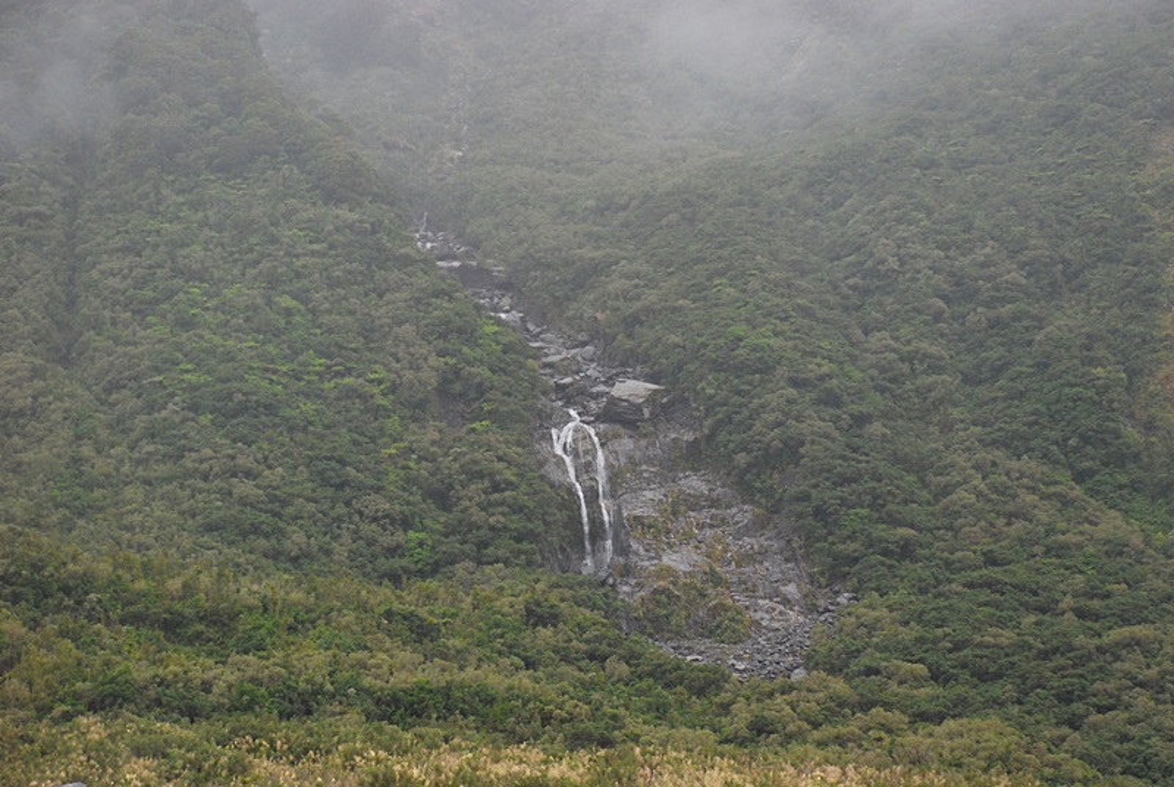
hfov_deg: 21.9
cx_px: 587
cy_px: 394
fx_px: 3037
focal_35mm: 93
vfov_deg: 14.8
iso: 400
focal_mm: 62
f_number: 5.6
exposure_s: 1/500
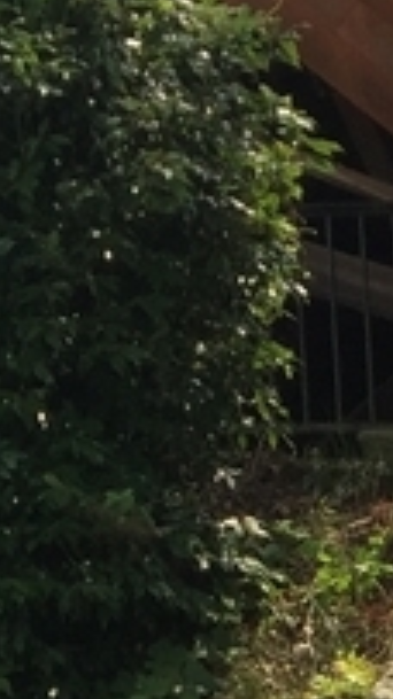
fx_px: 2949
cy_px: 1105
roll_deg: -0.9
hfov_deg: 7.2
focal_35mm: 159
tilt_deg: +4.1
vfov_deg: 12.7
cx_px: 869
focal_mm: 4.15
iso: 32
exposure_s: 1/670
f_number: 2.2
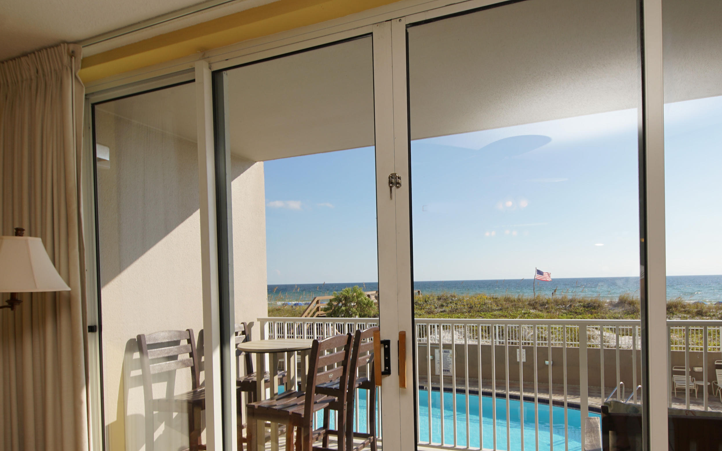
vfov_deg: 54.3
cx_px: 415
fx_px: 433
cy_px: 288
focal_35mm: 22
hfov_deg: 79.1
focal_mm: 12
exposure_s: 1/125
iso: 100
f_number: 9
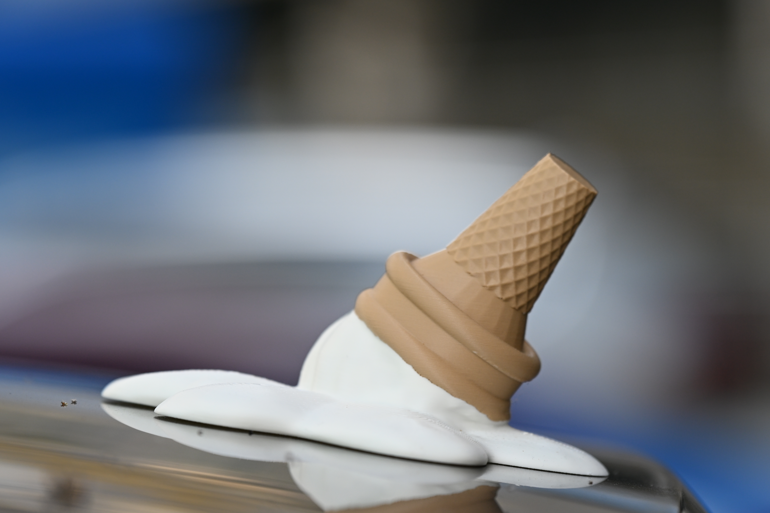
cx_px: 385
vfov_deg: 6.1
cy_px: 256
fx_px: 4812
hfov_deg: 9.1
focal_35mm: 225
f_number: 4
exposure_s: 1/500
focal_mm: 150
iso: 220
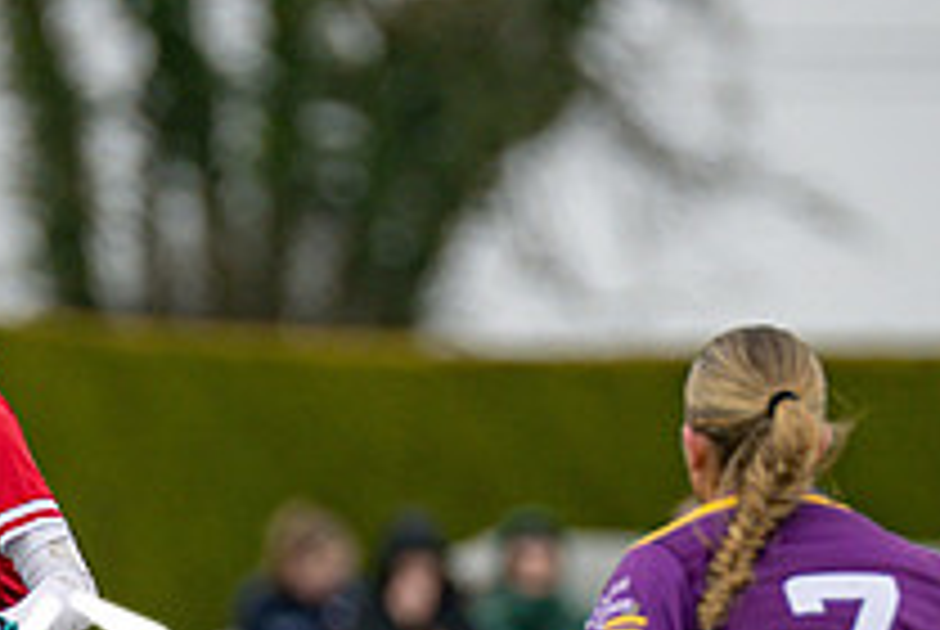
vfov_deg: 1.3
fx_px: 27193
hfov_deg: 2.0
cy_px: 1109
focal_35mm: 1040
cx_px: -68
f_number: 2.8
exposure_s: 1/1000
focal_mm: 270
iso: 450
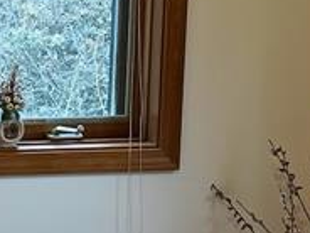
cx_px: -152
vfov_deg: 10.2
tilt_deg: -9.4
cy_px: 110
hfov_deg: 12.9
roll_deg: -1.9
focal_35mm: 145
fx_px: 1299
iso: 100
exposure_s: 1/120
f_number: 1.5
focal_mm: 5.7
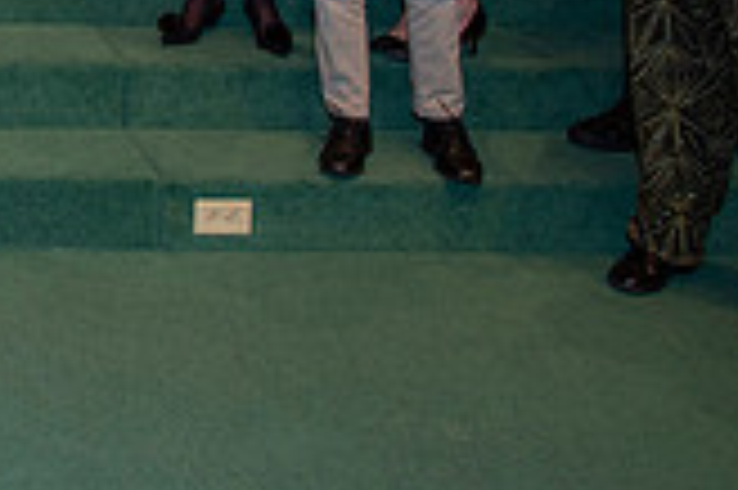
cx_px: -302
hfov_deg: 22.4
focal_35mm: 78
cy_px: -319
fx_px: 1597
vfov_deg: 15.6
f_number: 3.5
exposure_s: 1/160
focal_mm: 22
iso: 800
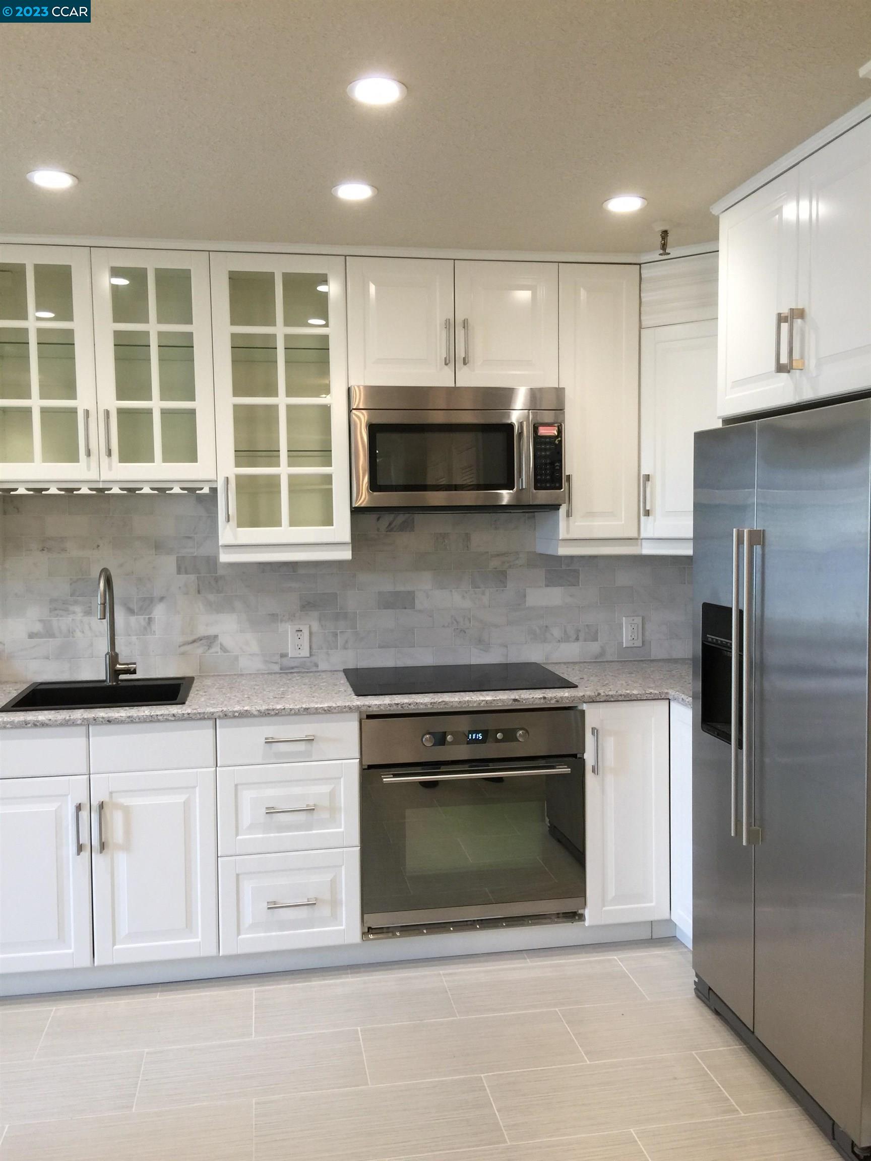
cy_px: 580
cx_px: 436
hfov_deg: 48.2
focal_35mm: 29
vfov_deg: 61.7
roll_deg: +0.2
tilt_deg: -2.9
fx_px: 973
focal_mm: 4.15
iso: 50
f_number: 2.2
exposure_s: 1/30
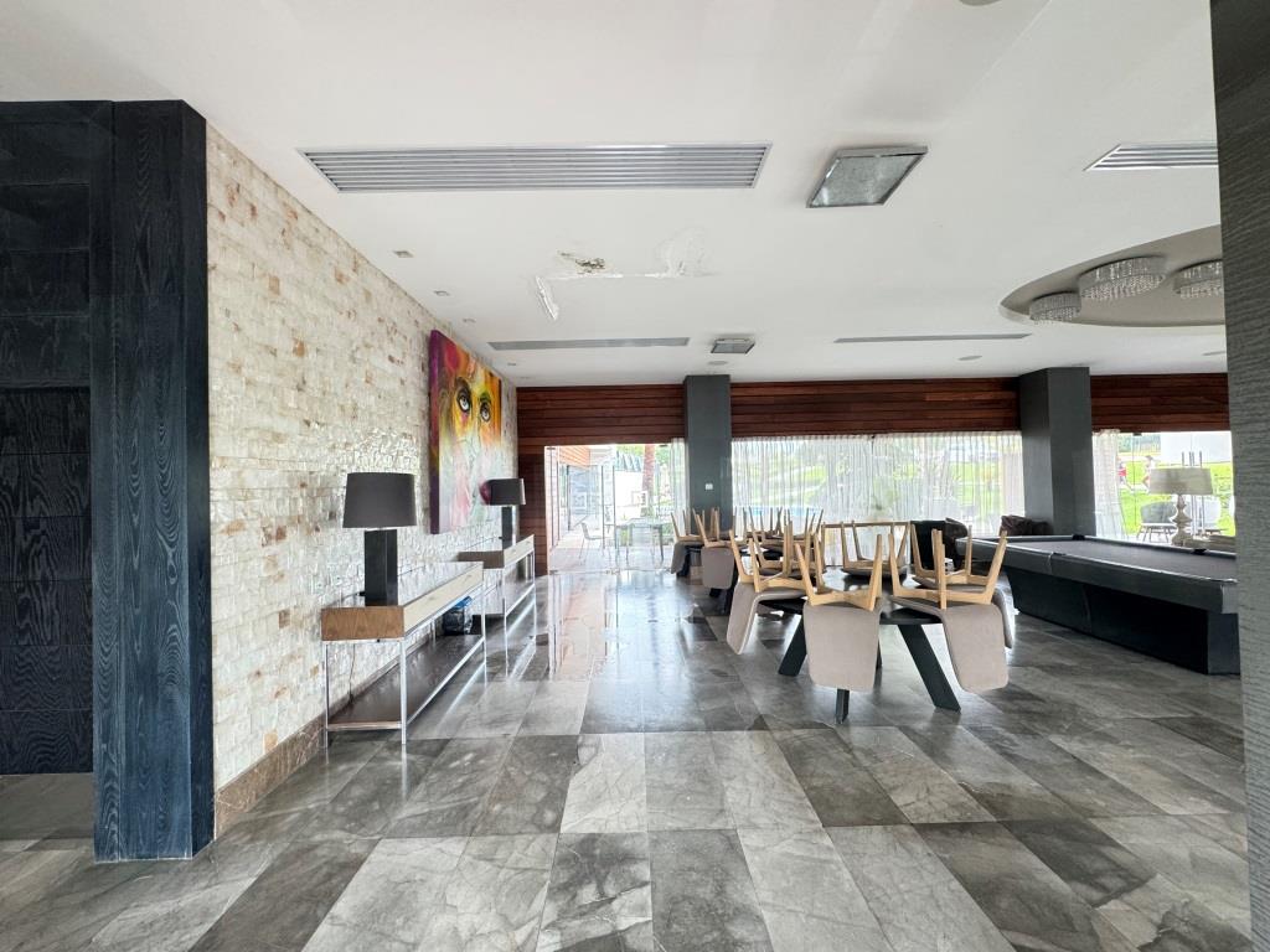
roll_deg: +2.1
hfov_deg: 102.1
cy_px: 476
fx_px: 514
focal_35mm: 14
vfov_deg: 85.7
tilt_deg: +0.8
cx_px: 635
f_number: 2.2
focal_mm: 2.22
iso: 250
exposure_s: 1/99
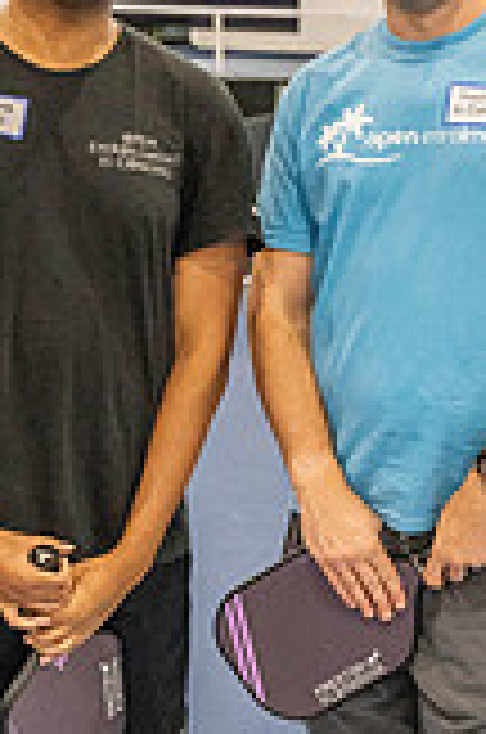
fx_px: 2196
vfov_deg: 18.9
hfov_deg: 12.6
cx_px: 230
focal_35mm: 108
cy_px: 428
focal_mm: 39
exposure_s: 1/800
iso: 10000
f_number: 4
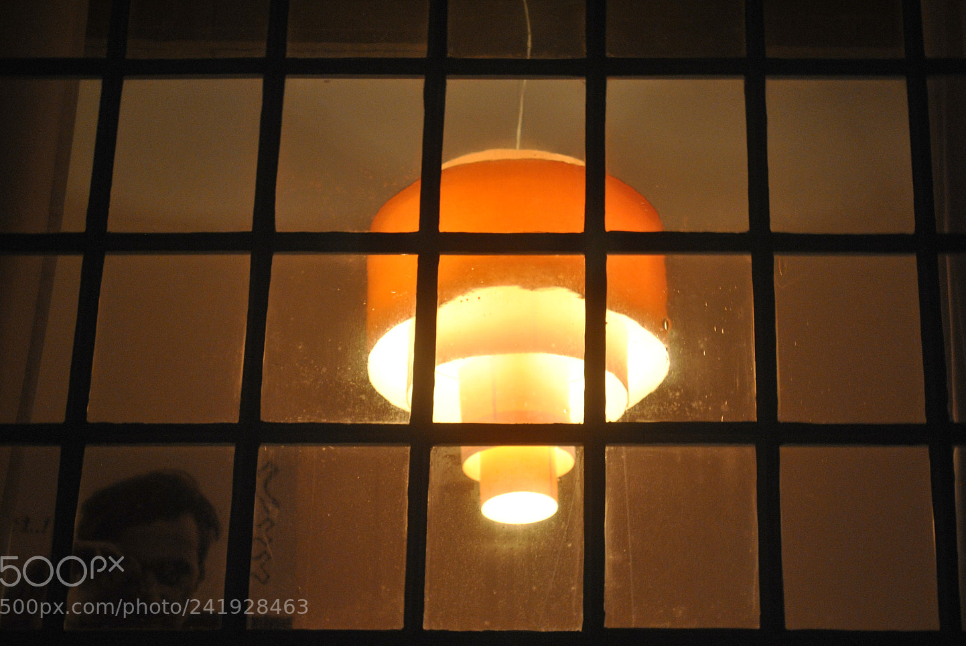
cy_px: 301
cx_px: 494
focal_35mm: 92
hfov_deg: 22.2
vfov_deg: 15.0
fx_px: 2459
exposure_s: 1/8
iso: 400
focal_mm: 55
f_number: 5.6
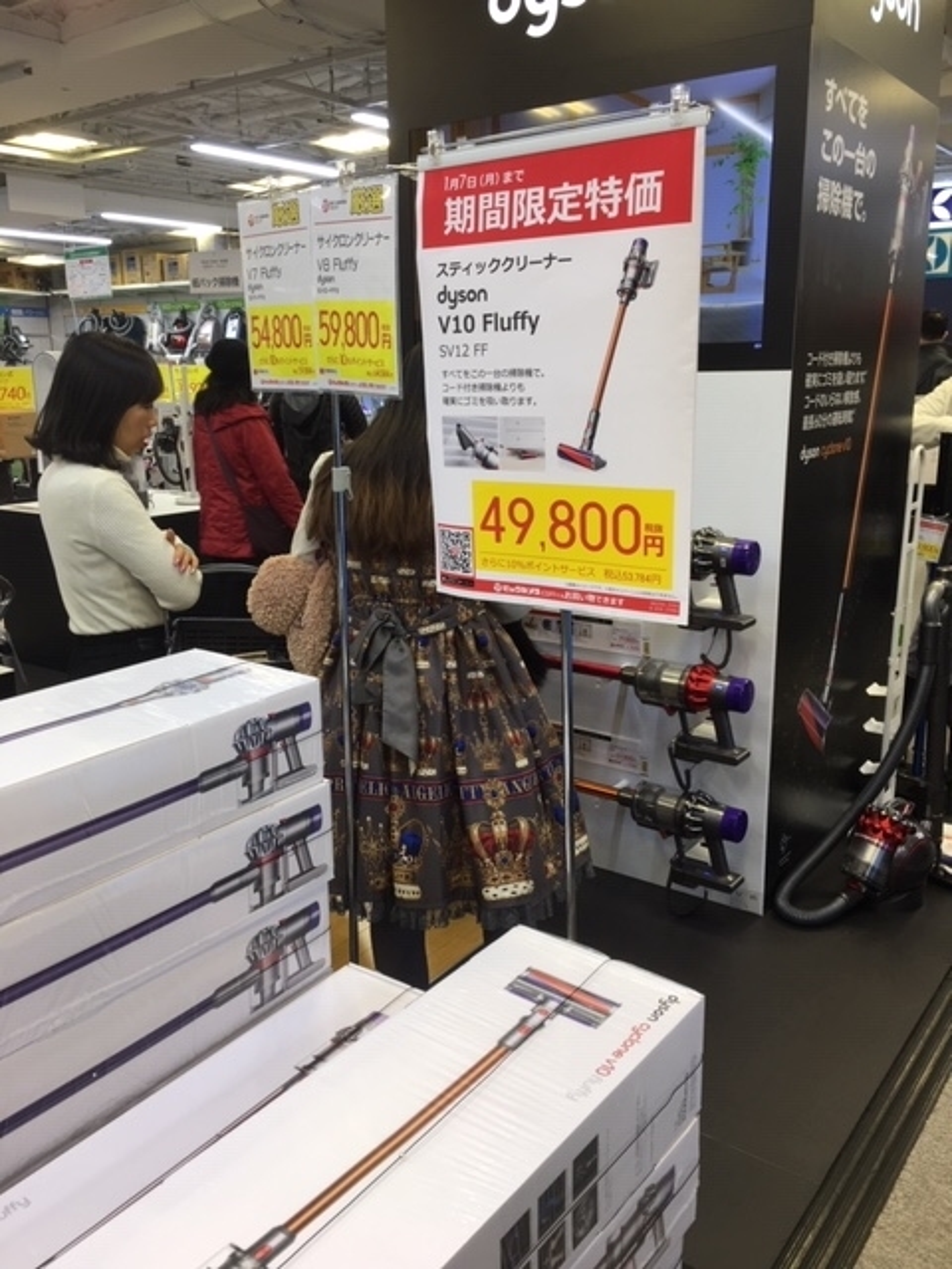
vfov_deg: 61.7
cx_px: 476
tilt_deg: -13.7
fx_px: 1063
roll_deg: +0.4
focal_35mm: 29
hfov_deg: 48.2
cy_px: 634
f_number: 2.2
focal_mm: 4.15
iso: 32
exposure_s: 1/60
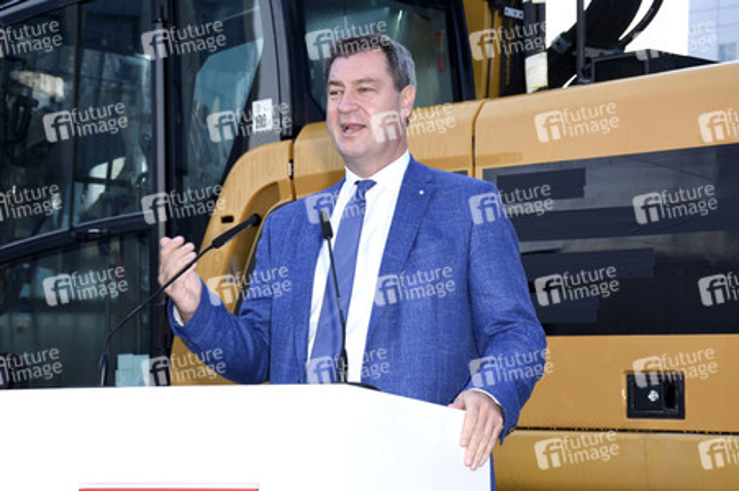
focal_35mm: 90
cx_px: 370
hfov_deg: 22.6
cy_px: 246
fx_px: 1846
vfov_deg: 15.2
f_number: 8
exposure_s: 1/160
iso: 250
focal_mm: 60
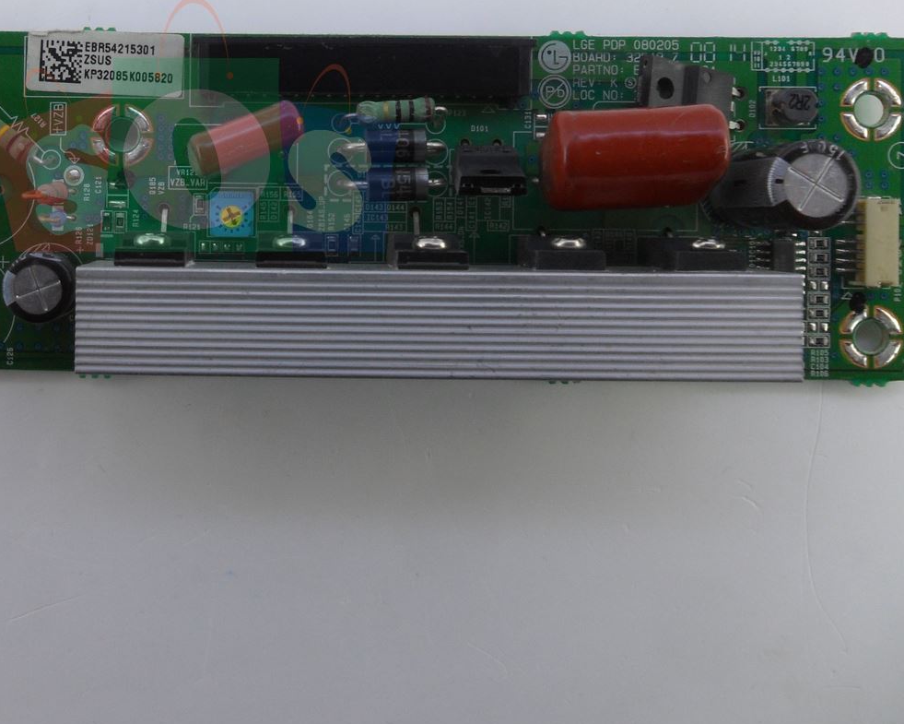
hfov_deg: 41.7
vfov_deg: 34.2
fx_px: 1151
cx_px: 233
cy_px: 183
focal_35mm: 43
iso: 80
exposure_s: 1/125
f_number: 3.5
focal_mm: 4.9
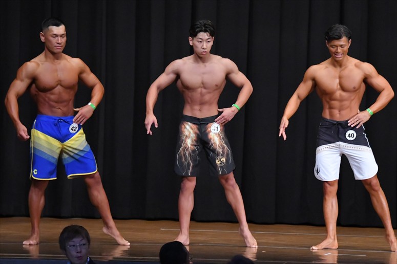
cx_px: 198
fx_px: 2480
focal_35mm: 225
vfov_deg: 6.1
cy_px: 132
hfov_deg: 9.2
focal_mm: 150
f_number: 5.6
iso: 8000
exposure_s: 1/400
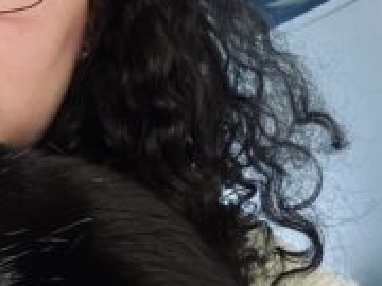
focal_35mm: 64
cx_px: -32
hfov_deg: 27.8
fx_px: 706
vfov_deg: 22.9
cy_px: 162
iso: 250
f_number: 2.2
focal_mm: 2.71
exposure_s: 1/50
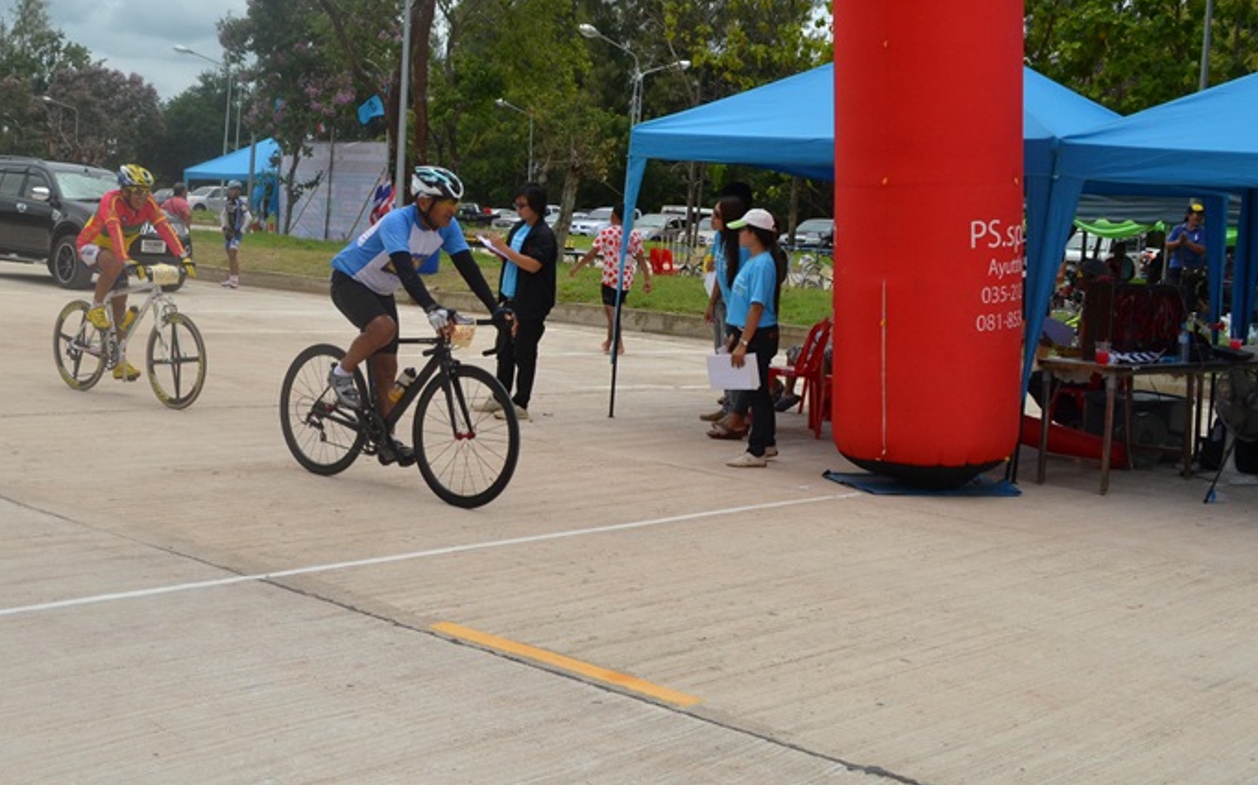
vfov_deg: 27.9
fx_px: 1576
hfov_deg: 42.6
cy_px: 319
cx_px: 373
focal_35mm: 46
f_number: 7.1
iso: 400
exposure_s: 1/2000
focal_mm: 20
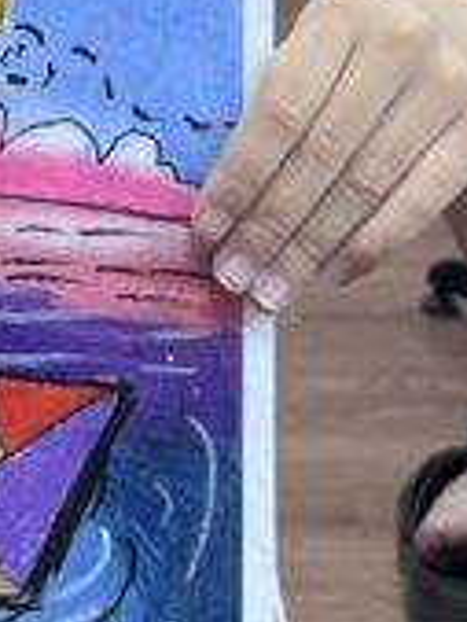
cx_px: -110
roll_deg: +1.1
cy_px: -390
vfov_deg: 12.1
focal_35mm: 154
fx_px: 2767
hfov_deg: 9.5
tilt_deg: -7.3
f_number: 1.6
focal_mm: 5.1
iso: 100
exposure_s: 1/100
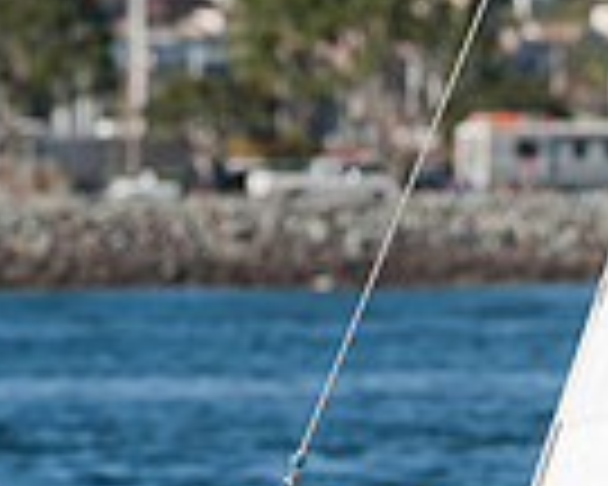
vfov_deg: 2.5
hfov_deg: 3.1
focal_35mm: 623
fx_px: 11211
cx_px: 543
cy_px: 693
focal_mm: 200
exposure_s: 1/1000
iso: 200
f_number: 6.3
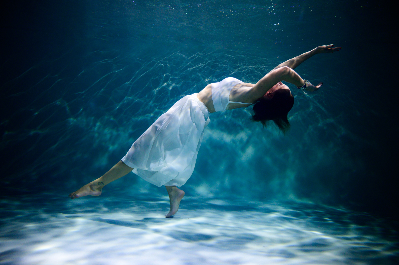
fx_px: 305
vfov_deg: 47.1
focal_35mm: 28
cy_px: 132
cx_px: 200
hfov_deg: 66.5
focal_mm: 27.5
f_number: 4
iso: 640
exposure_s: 1/400
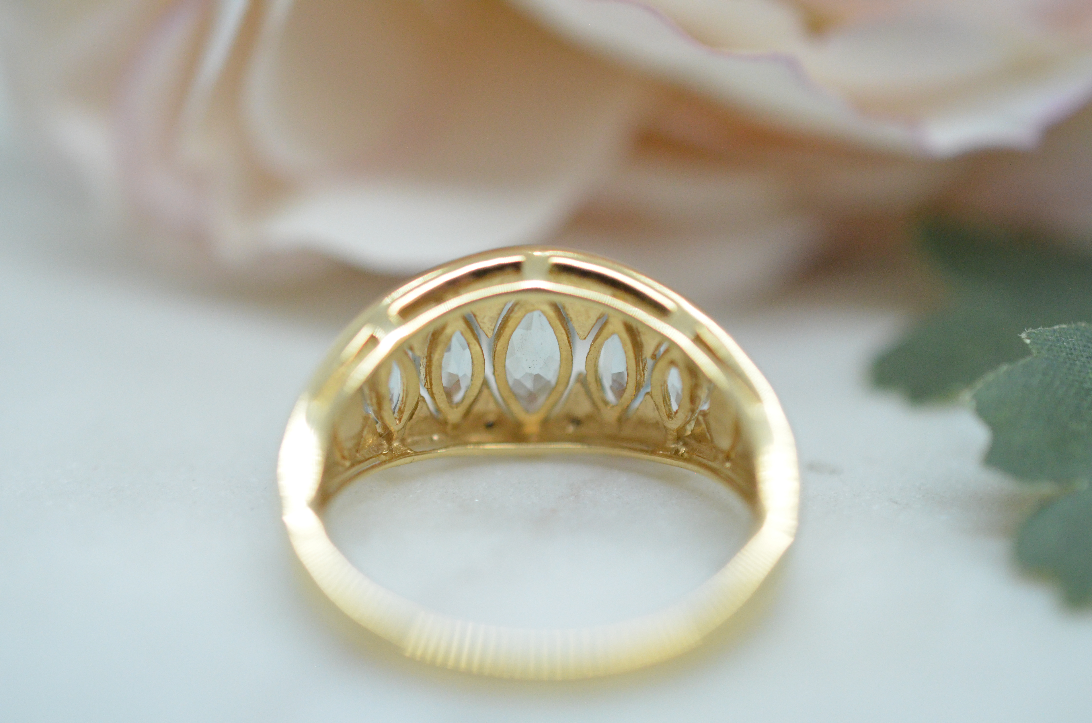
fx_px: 1816
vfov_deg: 22.5
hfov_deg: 33.5
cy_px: 362
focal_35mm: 60
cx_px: 546
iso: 3200
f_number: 4
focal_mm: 40
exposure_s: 1/2000
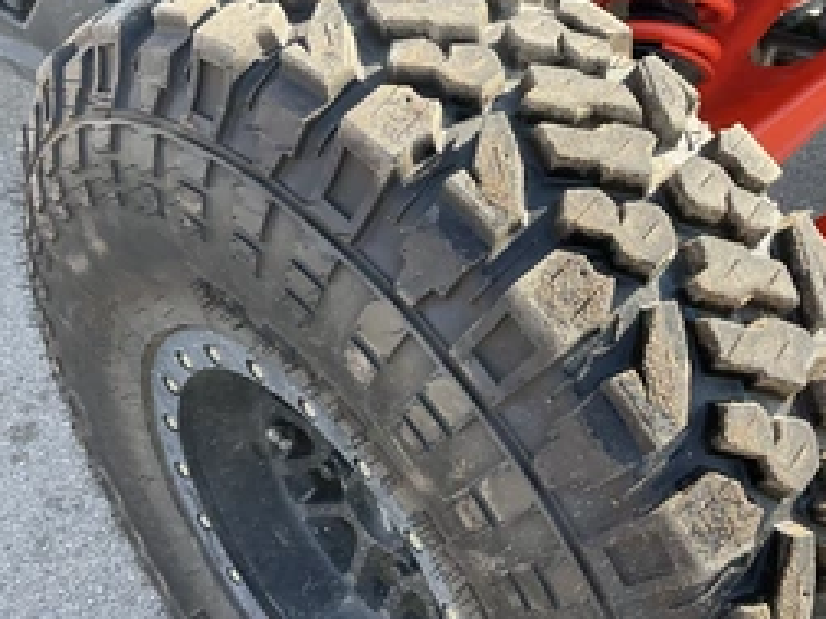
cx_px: 560
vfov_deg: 31.5
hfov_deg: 40.6
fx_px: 1098
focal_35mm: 46
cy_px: 262
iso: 25
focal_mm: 3
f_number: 1.8
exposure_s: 1/280
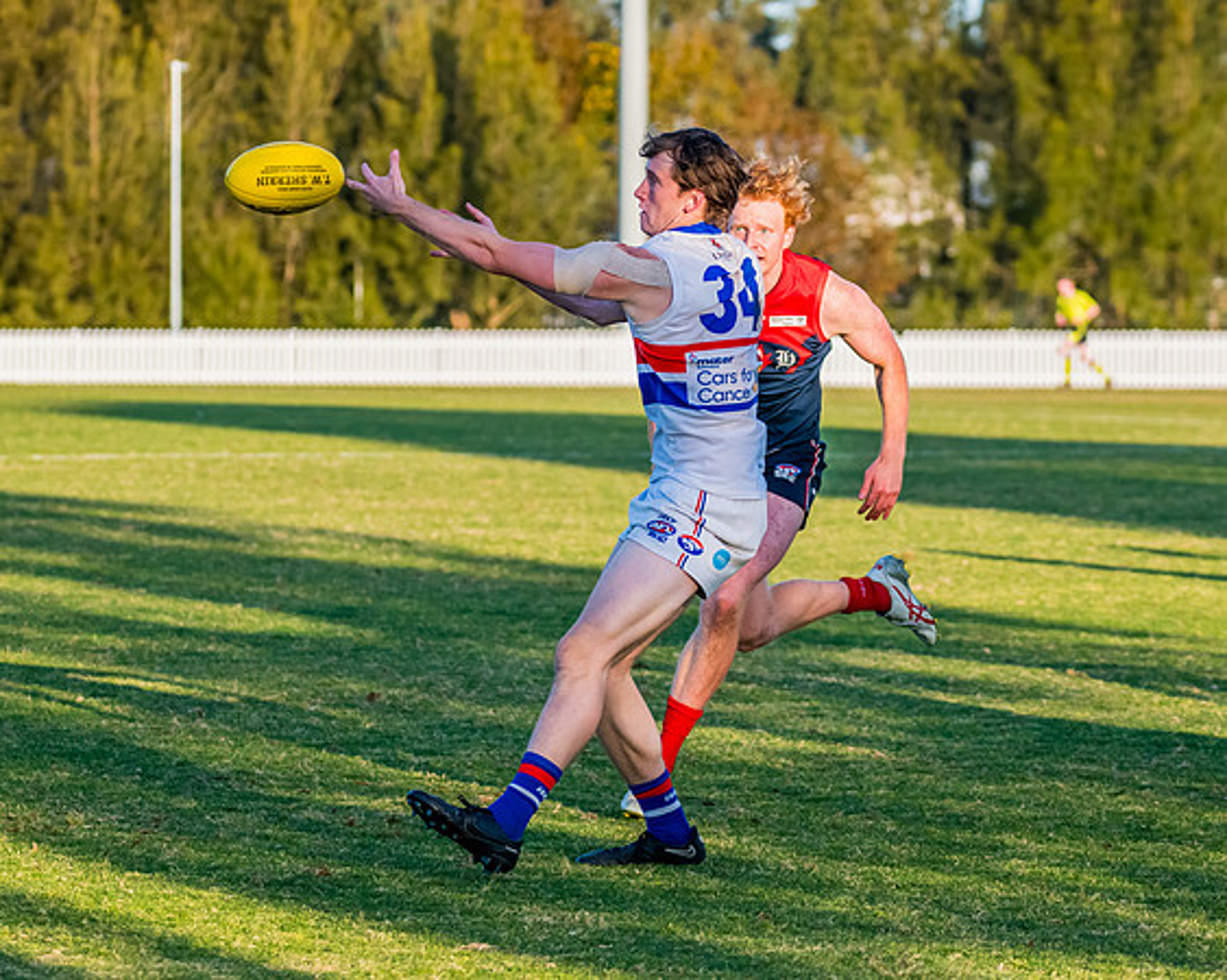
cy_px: 415
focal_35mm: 224
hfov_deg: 8.6
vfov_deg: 6.9
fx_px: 8145
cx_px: 705
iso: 800
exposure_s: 1/1600
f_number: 7.1
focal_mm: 170
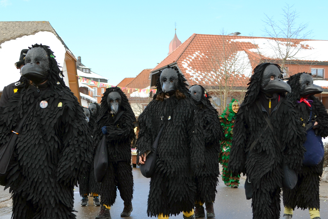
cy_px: 110
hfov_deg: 46.4
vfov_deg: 31.9
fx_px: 383
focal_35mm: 42
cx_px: 164
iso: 100
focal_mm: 28
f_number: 6.3
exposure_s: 1/160
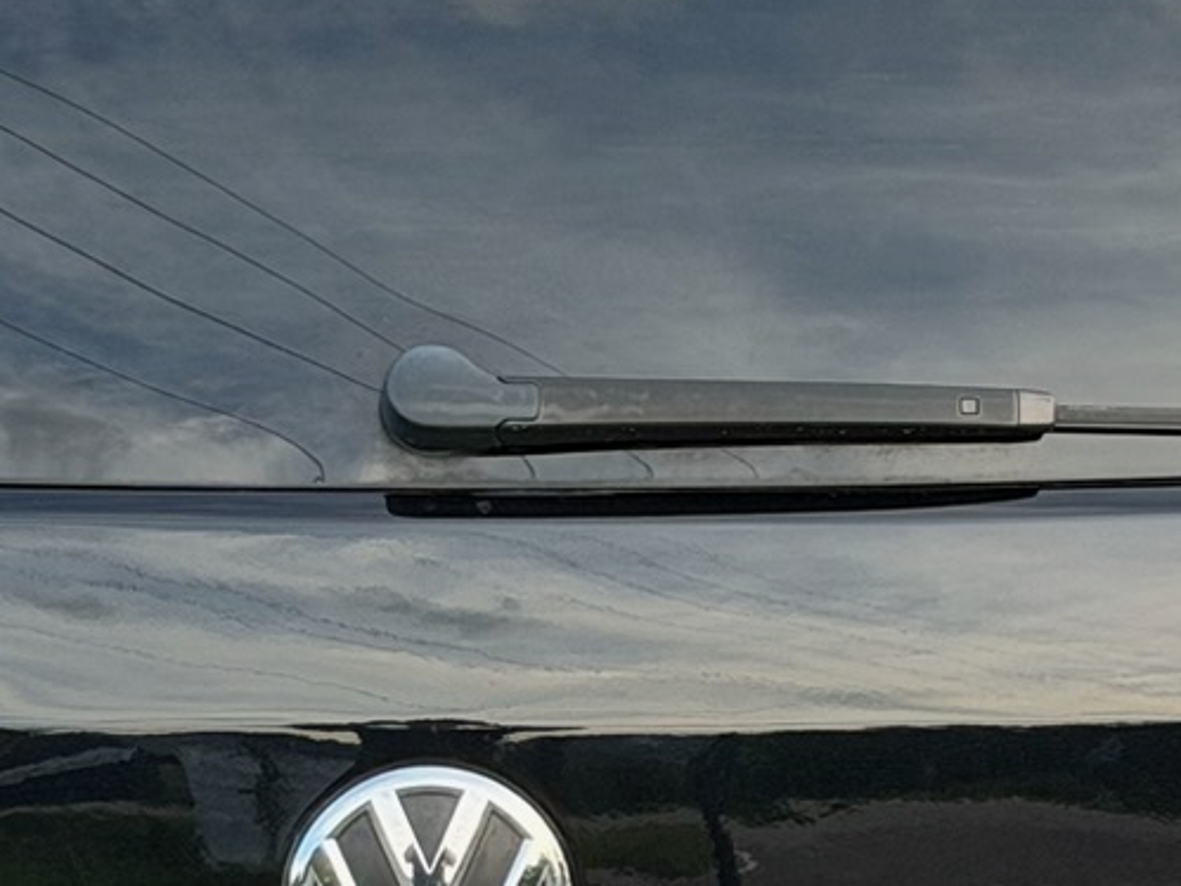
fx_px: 6719
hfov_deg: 10.0
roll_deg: -0.2
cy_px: 725
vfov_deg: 7.5
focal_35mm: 197
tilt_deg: -12.4
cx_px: 412
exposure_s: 1/309
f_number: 1.78
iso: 80
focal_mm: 6.76
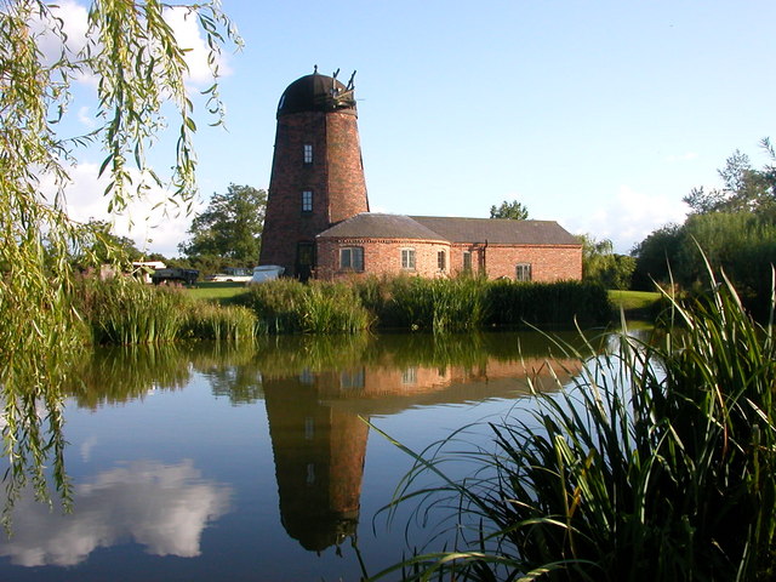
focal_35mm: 37
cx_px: 388
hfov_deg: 50.1
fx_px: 829
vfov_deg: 38.7
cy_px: 291
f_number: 4.5
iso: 100
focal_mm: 5.6
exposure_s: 1/262
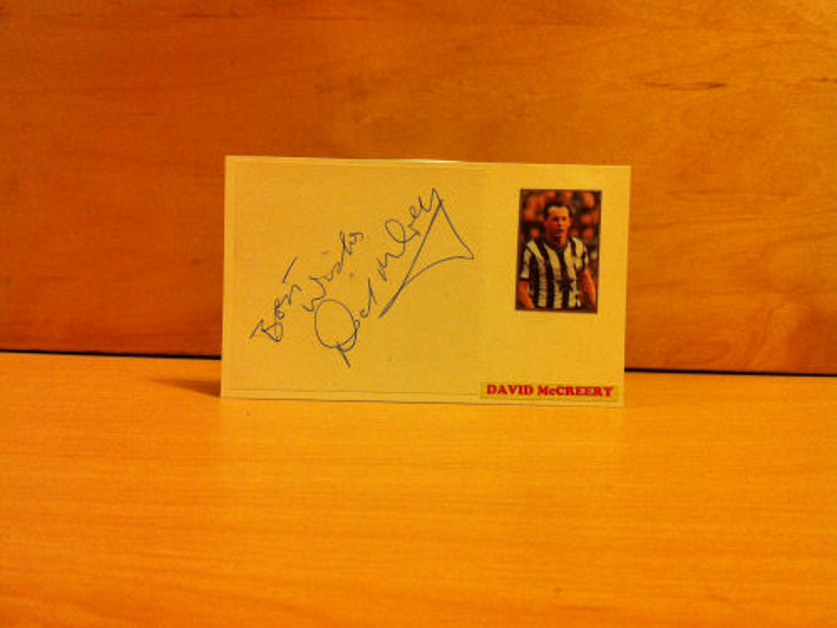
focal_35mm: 35
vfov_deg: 40.7
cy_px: 314
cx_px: 418
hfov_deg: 52.6
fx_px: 846
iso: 250
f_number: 2.8
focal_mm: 3.85
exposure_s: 1/17
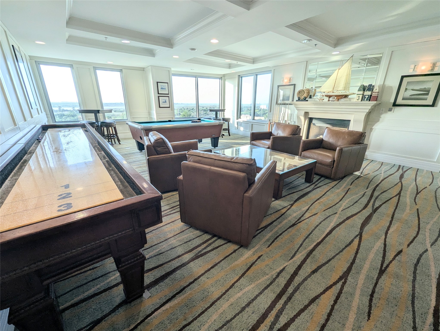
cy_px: 166
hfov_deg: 106.1
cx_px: 220
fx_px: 165
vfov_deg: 90.1
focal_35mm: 13
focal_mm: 1.95
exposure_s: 1/112
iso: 41
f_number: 2.2
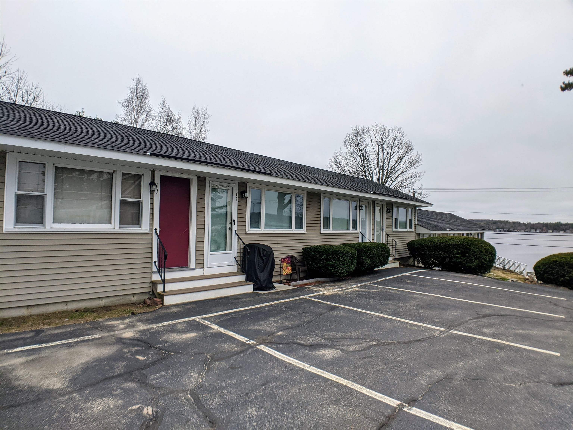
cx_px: 286
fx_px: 447
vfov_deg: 51.4
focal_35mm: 27
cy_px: 215
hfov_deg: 65.3
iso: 57
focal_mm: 4.44
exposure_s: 1/1300
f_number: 1.8
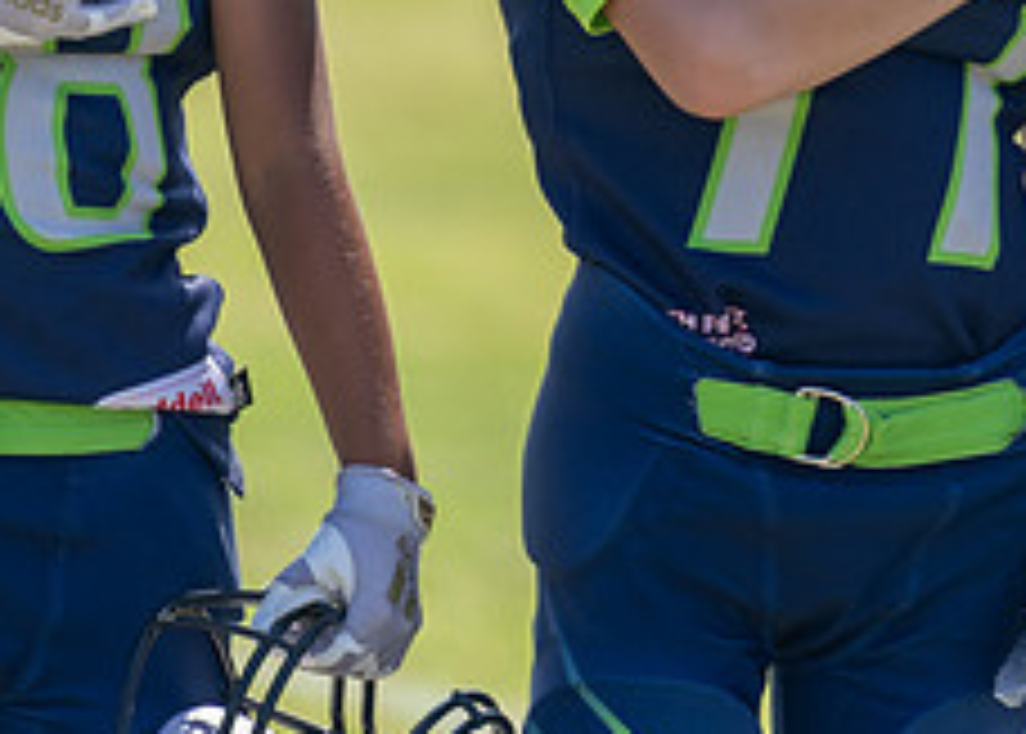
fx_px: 19092
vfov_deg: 2.2
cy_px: -300
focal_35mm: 655
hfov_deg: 3.1
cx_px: 768
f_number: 2.8
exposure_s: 1/800
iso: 100
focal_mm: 200
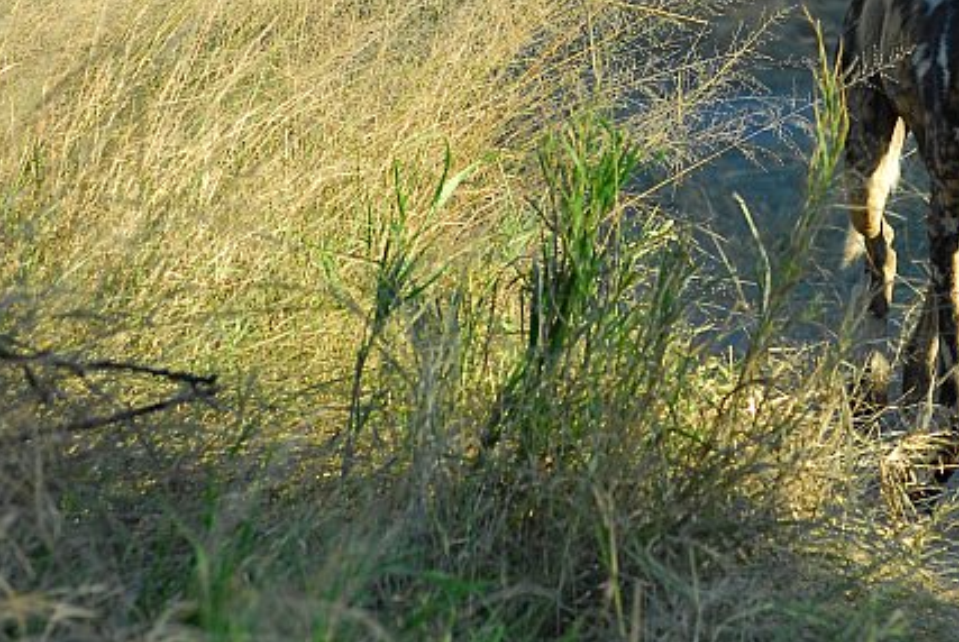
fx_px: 16859
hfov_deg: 3.3
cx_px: 741
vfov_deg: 2.2
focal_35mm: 632
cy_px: -27
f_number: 7.1
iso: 400
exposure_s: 1/250
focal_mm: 200
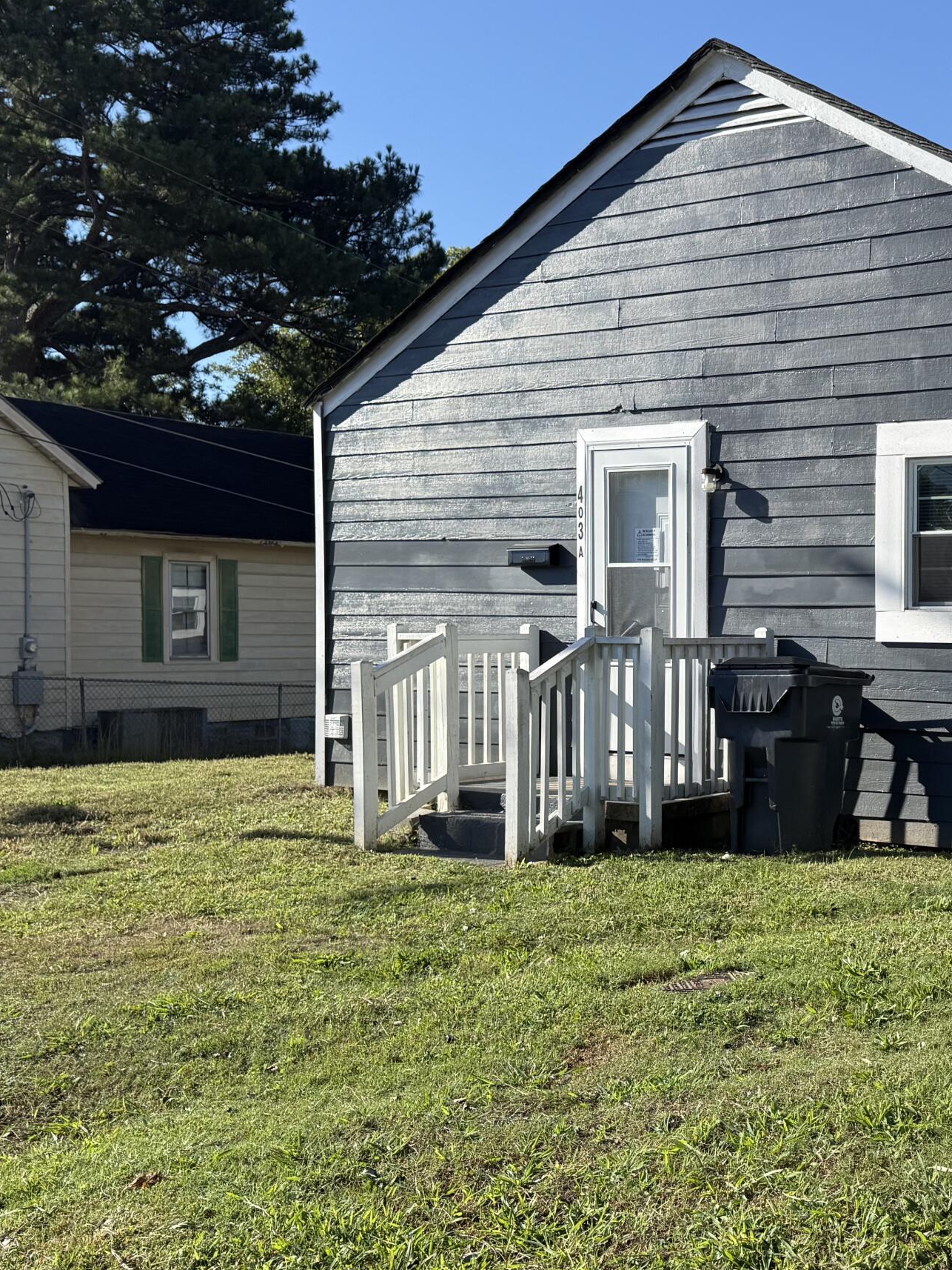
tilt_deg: -1.2
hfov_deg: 31.8
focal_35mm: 42
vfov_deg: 44.8
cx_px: 949
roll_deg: -0.5
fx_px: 1540
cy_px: 674
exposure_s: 1/2801
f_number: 1.78
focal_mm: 6.76
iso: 80
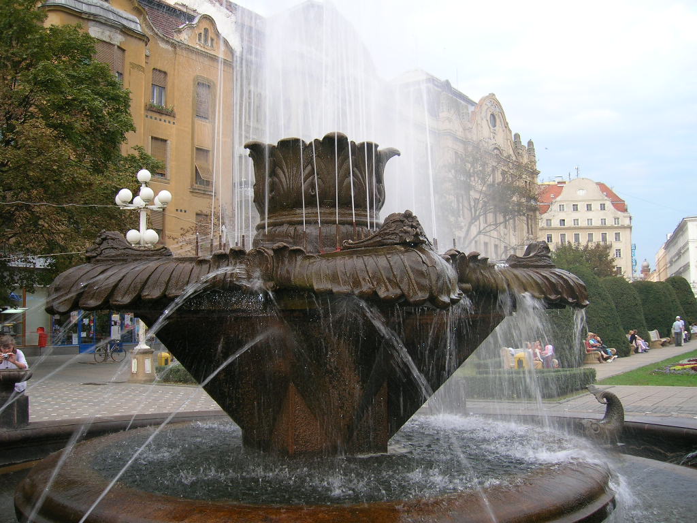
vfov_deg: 41.8
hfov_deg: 54.0
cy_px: 262
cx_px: 348
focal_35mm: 34
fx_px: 685
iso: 55
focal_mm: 5.7
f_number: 2.9
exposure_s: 1/30
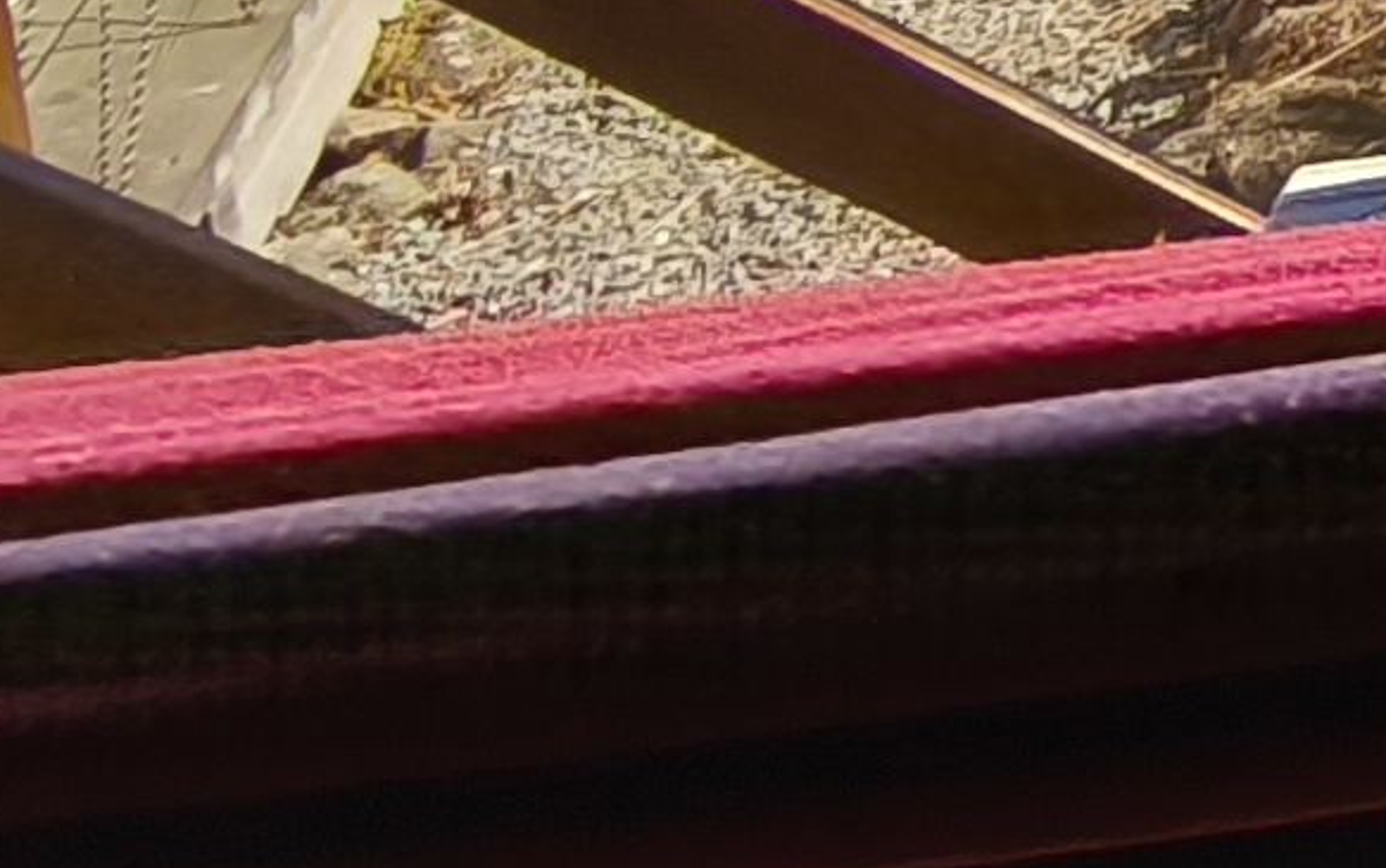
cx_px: 3616
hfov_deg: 12.8
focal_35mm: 109
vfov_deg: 10.0
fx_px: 4119
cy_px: -1441
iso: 50
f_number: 2.2
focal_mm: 1.91
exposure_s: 1/265
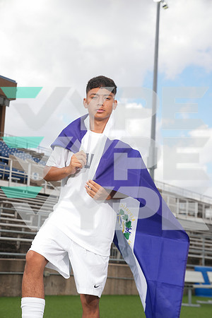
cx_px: 106
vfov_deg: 28.8
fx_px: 618
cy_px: 159
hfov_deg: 19.5
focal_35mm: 70
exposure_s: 1/200
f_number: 6.3
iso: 100
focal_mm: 70
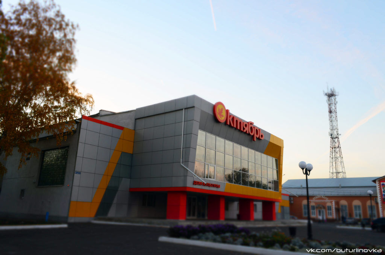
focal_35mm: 27
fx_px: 288
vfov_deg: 47.7
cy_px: 128
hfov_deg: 67.5
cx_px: 192
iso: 400
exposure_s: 1/20
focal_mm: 18
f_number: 8
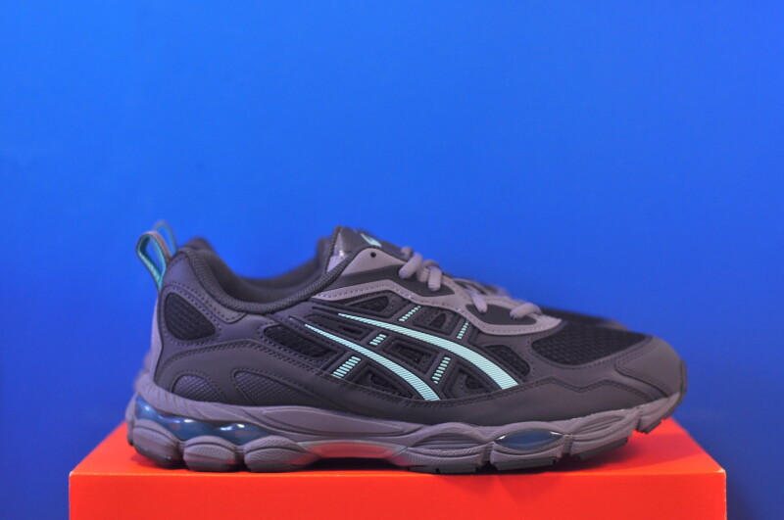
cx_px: 392
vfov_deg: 18.1
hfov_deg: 27.0
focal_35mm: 75
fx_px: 1631
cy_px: 260
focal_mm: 50
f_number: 2.5
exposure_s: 1/320
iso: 250
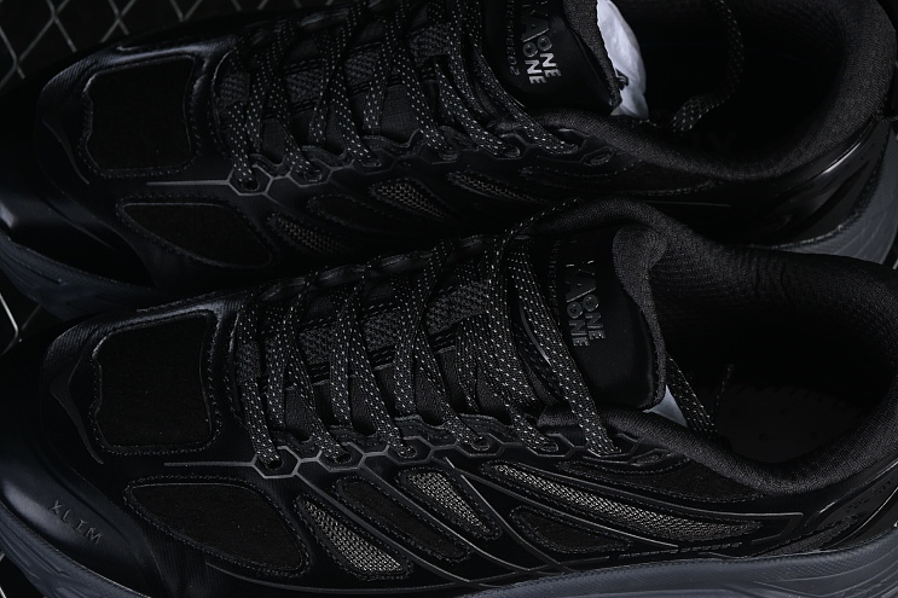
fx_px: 2718
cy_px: 285
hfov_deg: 18.8
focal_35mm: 109
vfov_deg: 12.6
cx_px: 468
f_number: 6.3
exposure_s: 1/50
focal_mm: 50
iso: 160
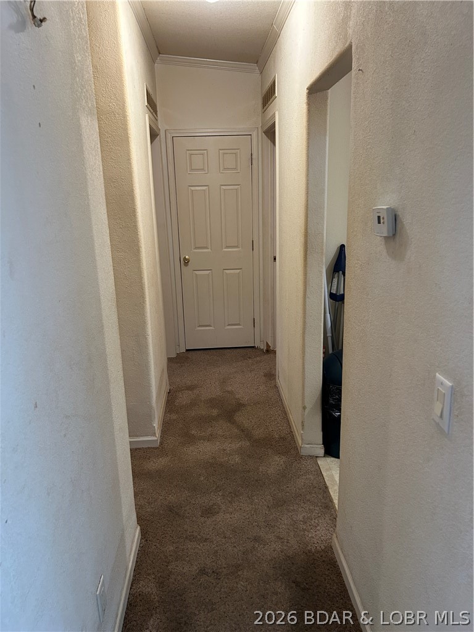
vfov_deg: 67.3
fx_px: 475
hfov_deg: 53.1
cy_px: 316
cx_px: 237
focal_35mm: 26
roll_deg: +2.2
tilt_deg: -13.0
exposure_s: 1/60
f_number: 1.5
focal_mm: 5.7
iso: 250
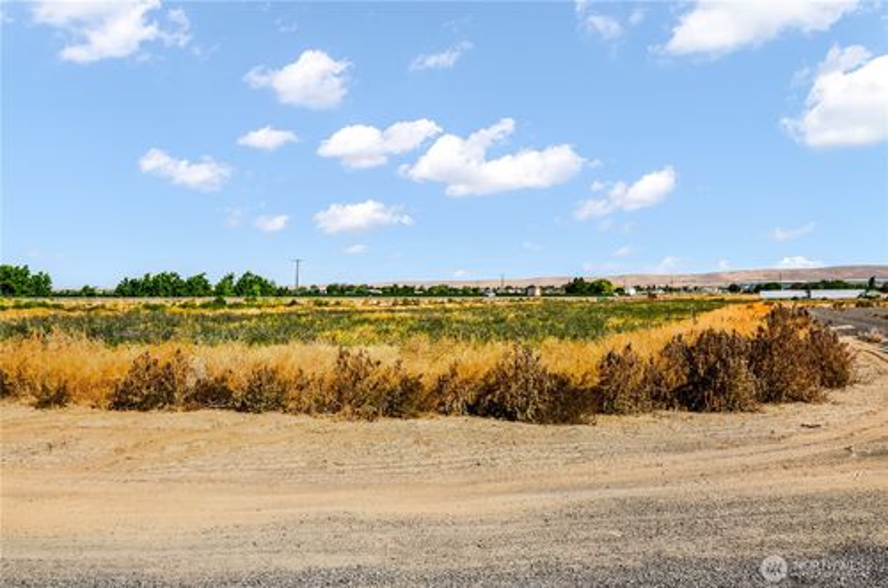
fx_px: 738
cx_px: 444
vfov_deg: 43.4
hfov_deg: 62.0
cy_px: 294
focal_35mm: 30
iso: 100
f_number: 11
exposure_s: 1/180
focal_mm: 20
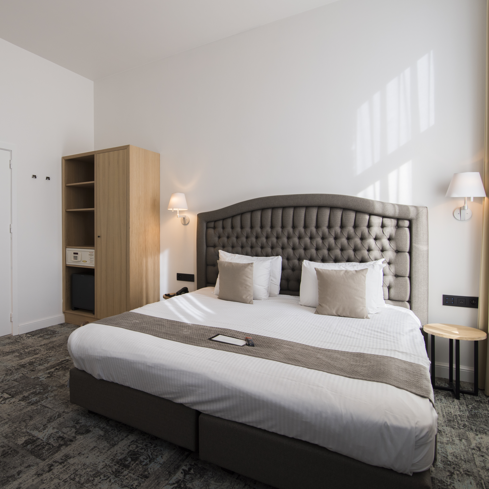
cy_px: 239
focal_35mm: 21
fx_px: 336
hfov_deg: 68.1
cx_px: 130
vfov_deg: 72.1
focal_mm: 16
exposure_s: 1/60
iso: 200
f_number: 5.6
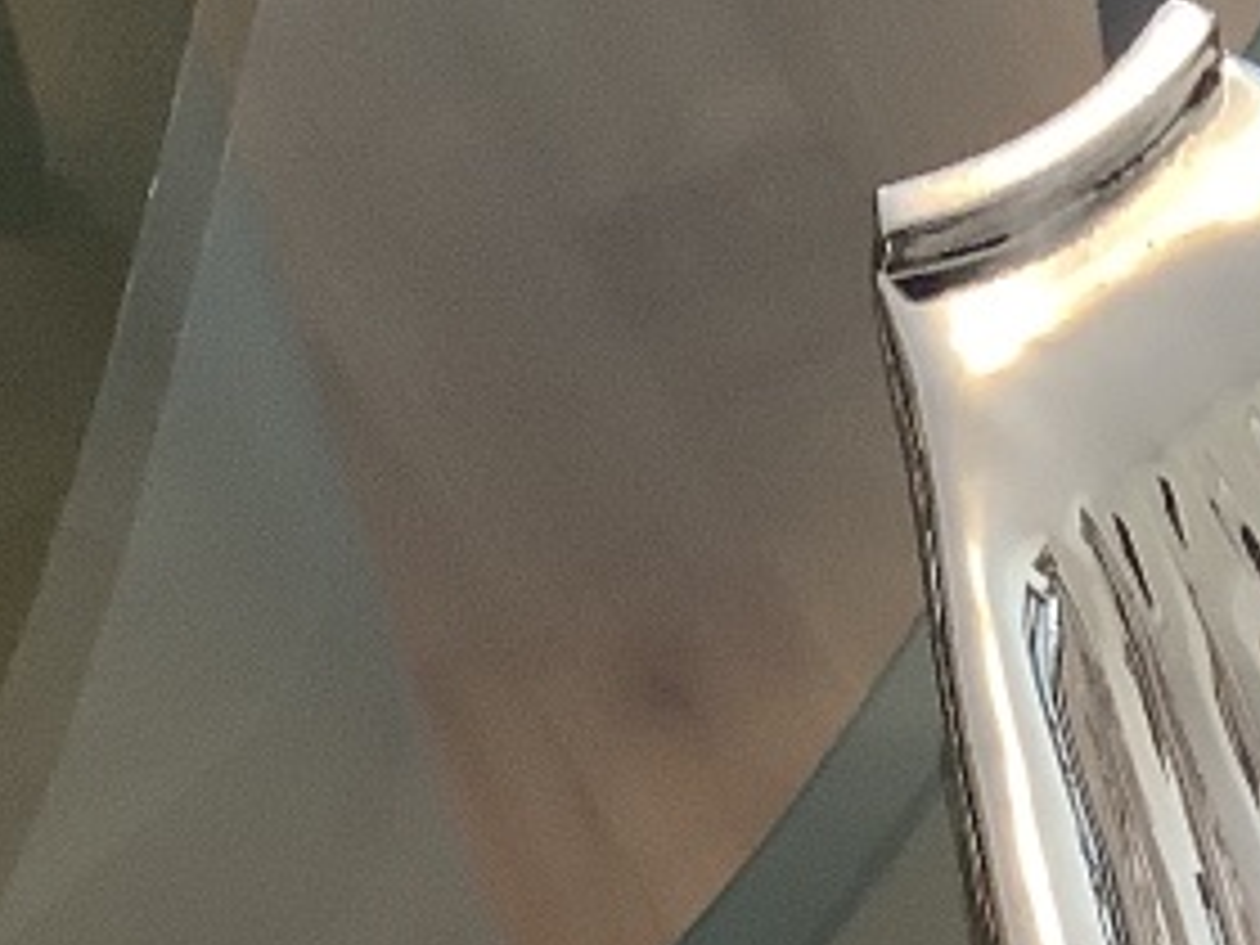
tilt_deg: -71.4
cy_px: 1908
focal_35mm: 133
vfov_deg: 10.3
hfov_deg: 14.5
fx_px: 4841
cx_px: 1364
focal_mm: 3.3
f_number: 2.4
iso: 100
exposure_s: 1/50
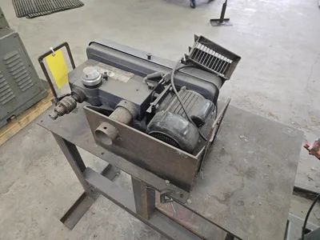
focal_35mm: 23
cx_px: 160
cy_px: 120
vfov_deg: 58.9
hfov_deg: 73.9
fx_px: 213
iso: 320
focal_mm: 5.4
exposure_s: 1/120
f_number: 1.8
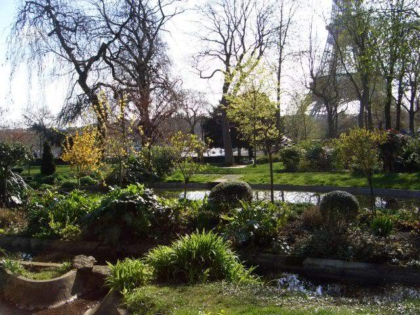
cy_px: 158
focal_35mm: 39
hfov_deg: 47.9
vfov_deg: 36.8
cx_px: 210
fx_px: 473
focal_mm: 8
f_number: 4.8
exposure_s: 1/320
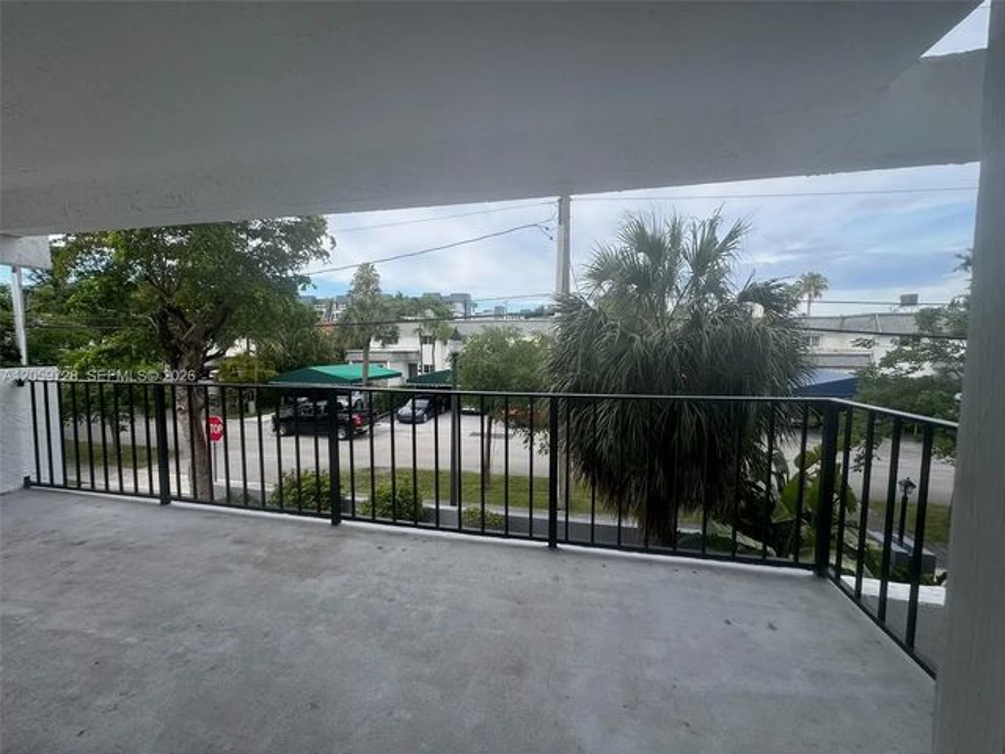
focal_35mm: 14
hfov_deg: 102.1
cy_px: 377
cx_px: 502
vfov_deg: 85.7
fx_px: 406
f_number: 2.2
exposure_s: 1/384
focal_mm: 2.22
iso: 40
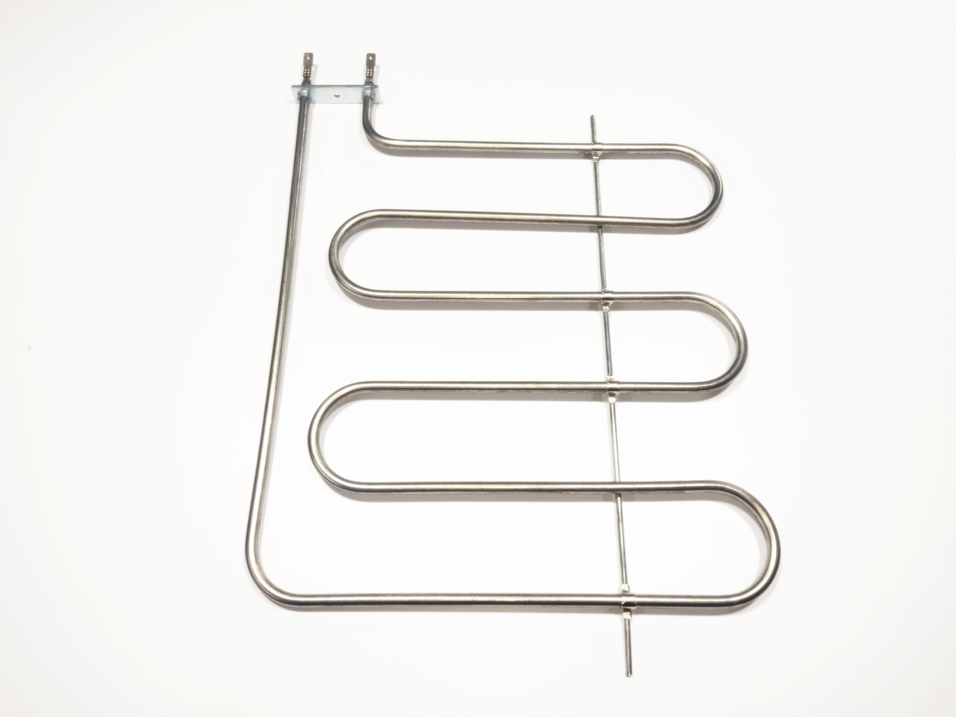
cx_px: 478
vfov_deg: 53.1
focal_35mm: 26
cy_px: 358
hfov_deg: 67.3
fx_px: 718
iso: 178
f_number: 1.79
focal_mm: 4.74
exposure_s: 1/50
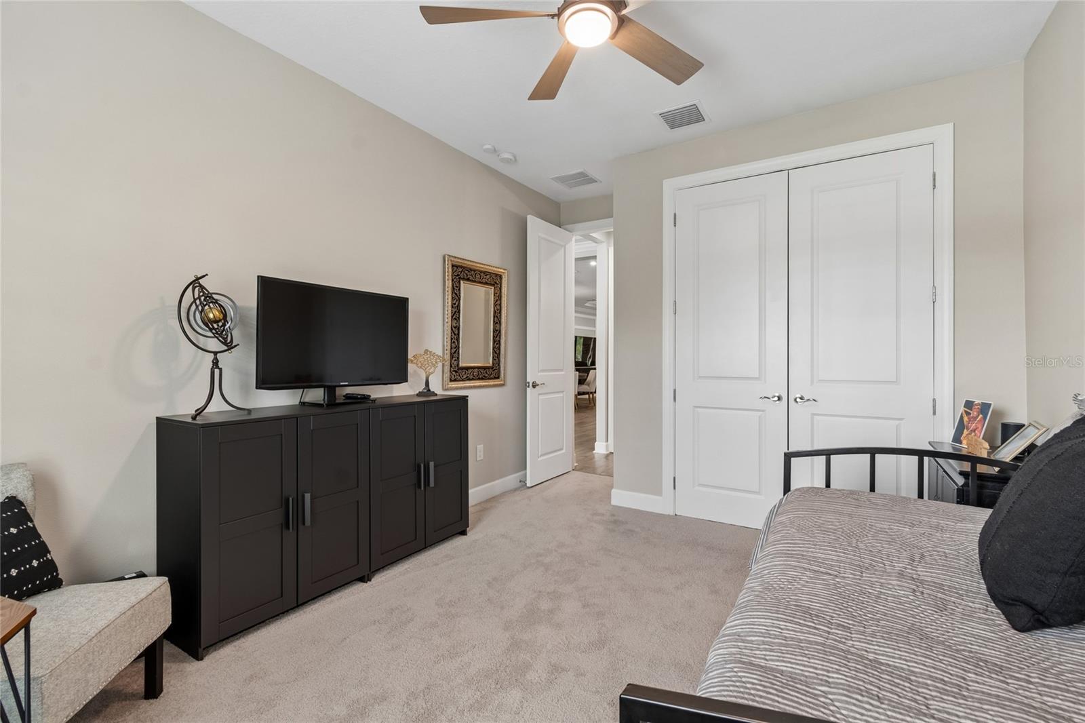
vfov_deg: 77.3
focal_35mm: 15
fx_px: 452
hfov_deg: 100.4
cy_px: 362
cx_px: 542
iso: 100
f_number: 7.1
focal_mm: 10
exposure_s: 1/1.67
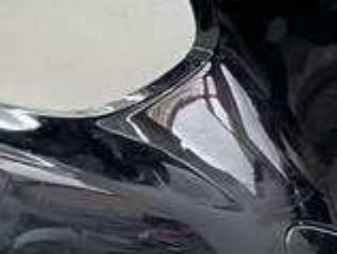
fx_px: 1804
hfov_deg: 10.2
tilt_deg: -14.3
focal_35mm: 185
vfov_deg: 7.9
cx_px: -239
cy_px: 346
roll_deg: -3.5
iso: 32
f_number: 1.8
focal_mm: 3
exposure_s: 1/100
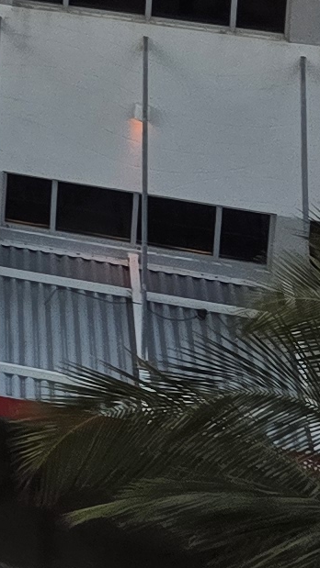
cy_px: -540
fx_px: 2445
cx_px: -1263
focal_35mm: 162
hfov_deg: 5.6
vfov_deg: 11.9
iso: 100
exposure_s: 1/180
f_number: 1.7
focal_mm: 6.3
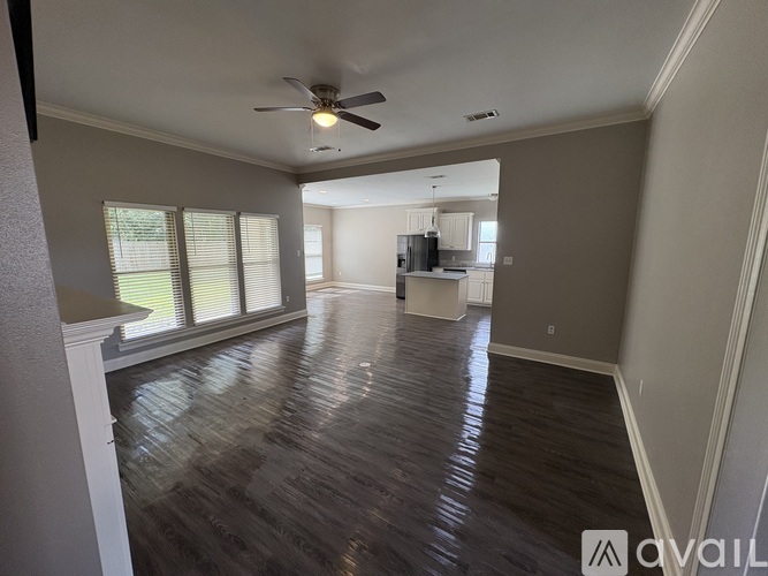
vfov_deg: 85.7
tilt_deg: -8.8
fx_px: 311
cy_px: 288
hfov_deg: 102.1
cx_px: 384
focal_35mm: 14
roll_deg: +0.0
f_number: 2.2
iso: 160
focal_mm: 2.22
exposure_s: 1/120
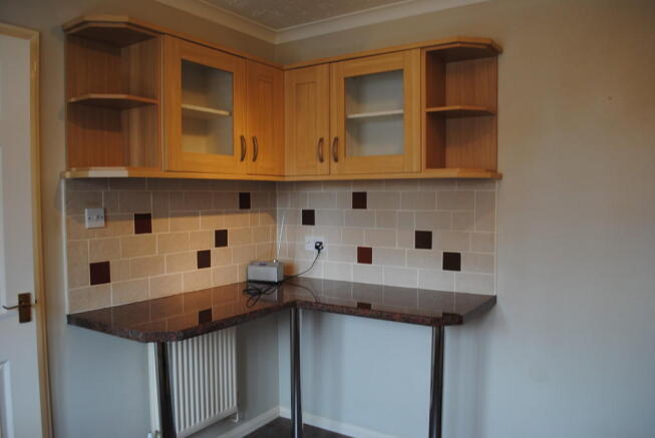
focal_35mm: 27
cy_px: 219
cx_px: 328
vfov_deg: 48.0
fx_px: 492
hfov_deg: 67.3
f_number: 3.5
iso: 220
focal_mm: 18
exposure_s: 1/30
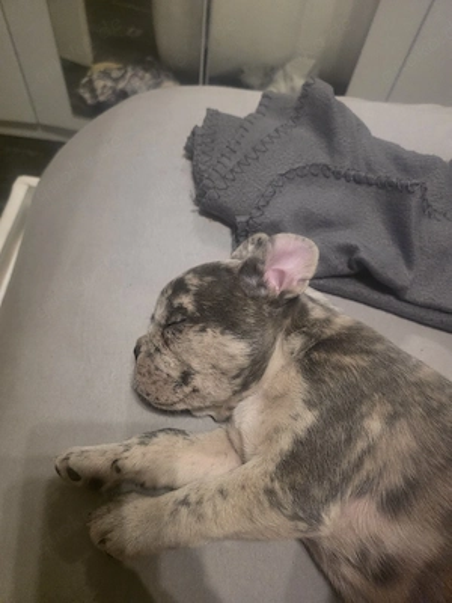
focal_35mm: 23
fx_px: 400
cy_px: 302
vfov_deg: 73.9
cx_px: 226
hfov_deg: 58.9
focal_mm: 6.3
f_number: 1.7
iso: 1250
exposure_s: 1/101
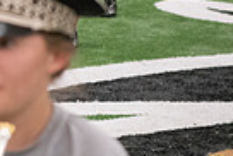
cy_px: -54
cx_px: -185
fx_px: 1931
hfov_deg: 6.7
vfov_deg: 4.6
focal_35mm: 298
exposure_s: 1/320
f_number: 3.2
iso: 3200
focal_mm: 70
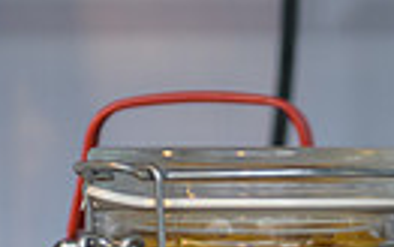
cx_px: 409
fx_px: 3405
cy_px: 508
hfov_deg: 6.6
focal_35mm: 317
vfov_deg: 4.1
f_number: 3.2
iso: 400
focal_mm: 70
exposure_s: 1/800
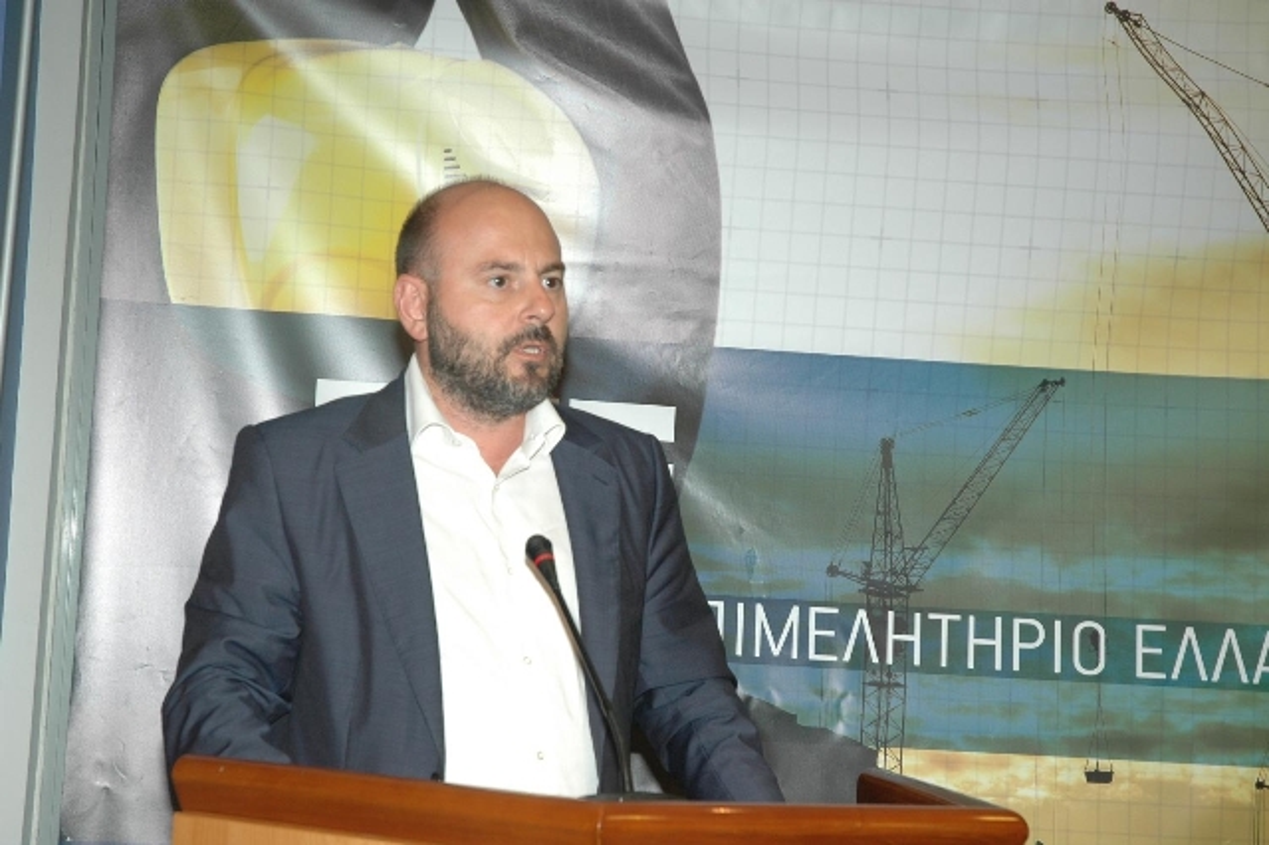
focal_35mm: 78
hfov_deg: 26.0
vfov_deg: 17.5
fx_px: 2748
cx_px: 634
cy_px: 422
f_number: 5
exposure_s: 1/60
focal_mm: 52
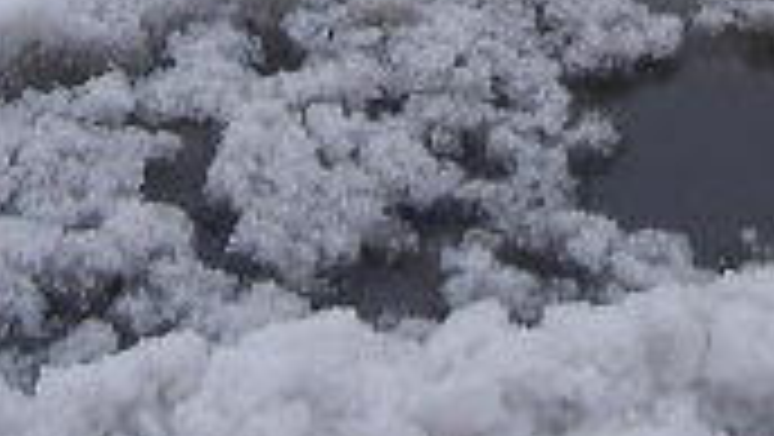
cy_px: -773
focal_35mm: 152
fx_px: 3121
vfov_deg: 7.3
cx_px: 351
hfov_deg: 14.1
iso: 160
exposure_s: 1/913
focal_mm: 5.4
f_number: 3.5
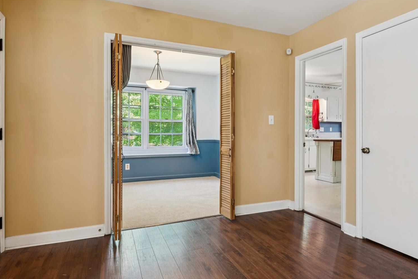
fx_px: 265
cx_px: 240
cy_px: 130
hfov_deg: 76.0
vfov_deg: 55.4
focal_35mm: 23
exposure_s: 1.3
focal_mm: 16.6
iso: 100
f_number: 13
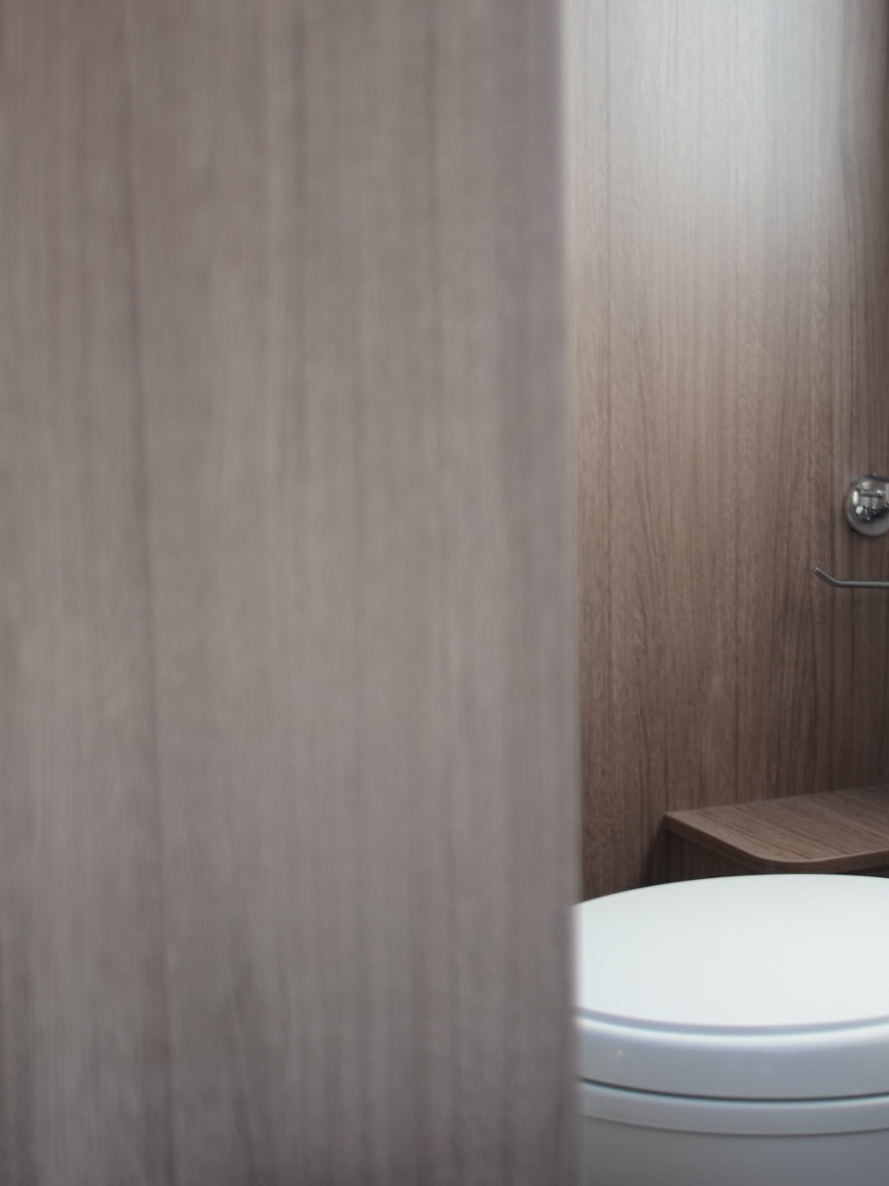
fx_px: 2945
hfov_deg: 16.6
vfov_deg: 22.8
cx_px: 975
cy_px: 608
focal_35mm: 86
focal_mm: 32
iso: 100
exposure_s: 1/25
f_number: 2.8
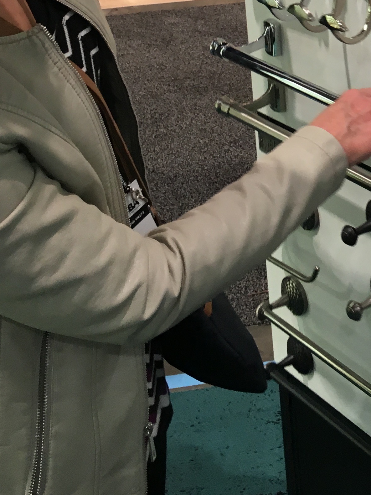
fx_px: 1057
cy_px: -96
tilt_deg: -11.2
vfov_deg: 24.0
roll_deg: +2.8
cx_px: 419
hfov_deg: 19.0
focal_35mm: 74
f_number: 2.2
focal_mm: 4.15
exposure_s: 1/30
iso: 64
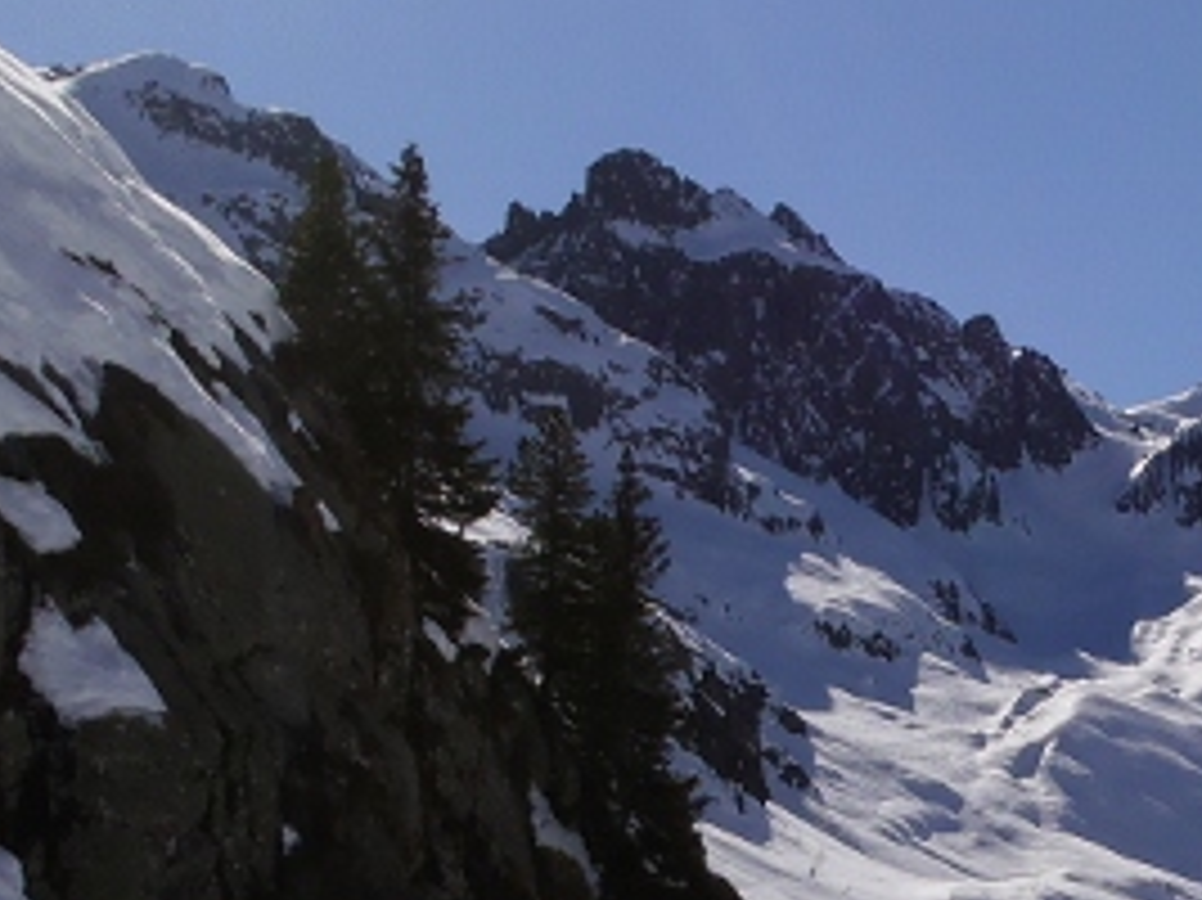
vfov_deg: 12.3
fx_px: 4165
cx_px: 1270
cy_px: 734
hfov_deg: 16.0
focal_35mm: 120
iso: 80
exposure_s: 1/500
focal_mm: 7.15
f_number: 10.1
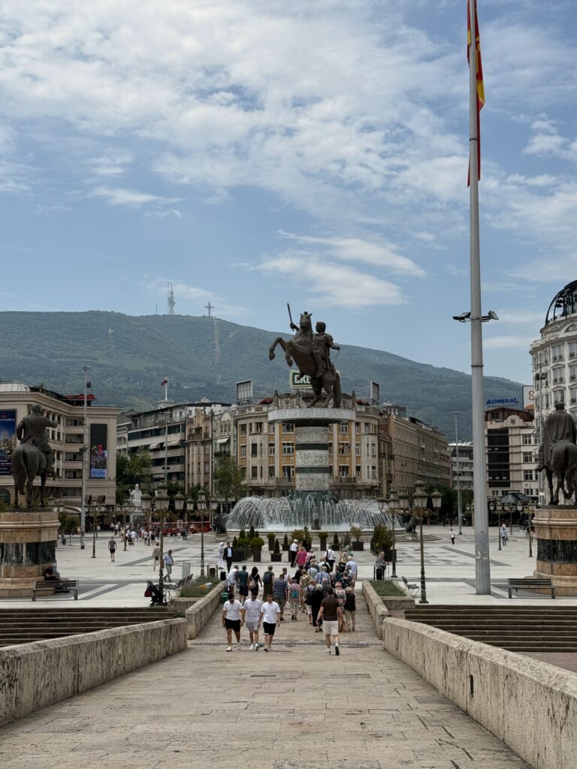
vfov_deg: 39.7
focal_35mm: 48
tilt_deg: +4.7
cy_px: 384
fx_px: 1067
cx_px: 288
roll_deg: +0.8
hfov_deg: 30.3
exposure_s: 1/11364
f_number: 1.78
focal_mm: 6.76
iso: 80
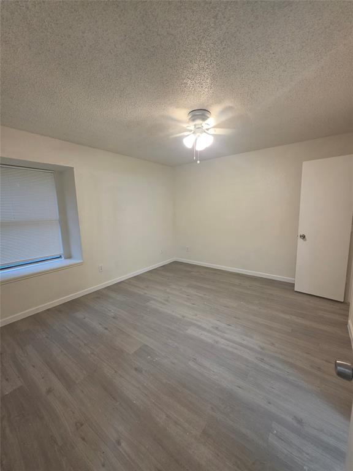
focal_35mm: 13
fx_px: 177
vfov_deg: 106.2
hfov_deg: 89.9
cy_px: 236
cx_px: 176
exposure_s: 1/120
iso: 250
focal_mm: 2.2
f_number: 1.9
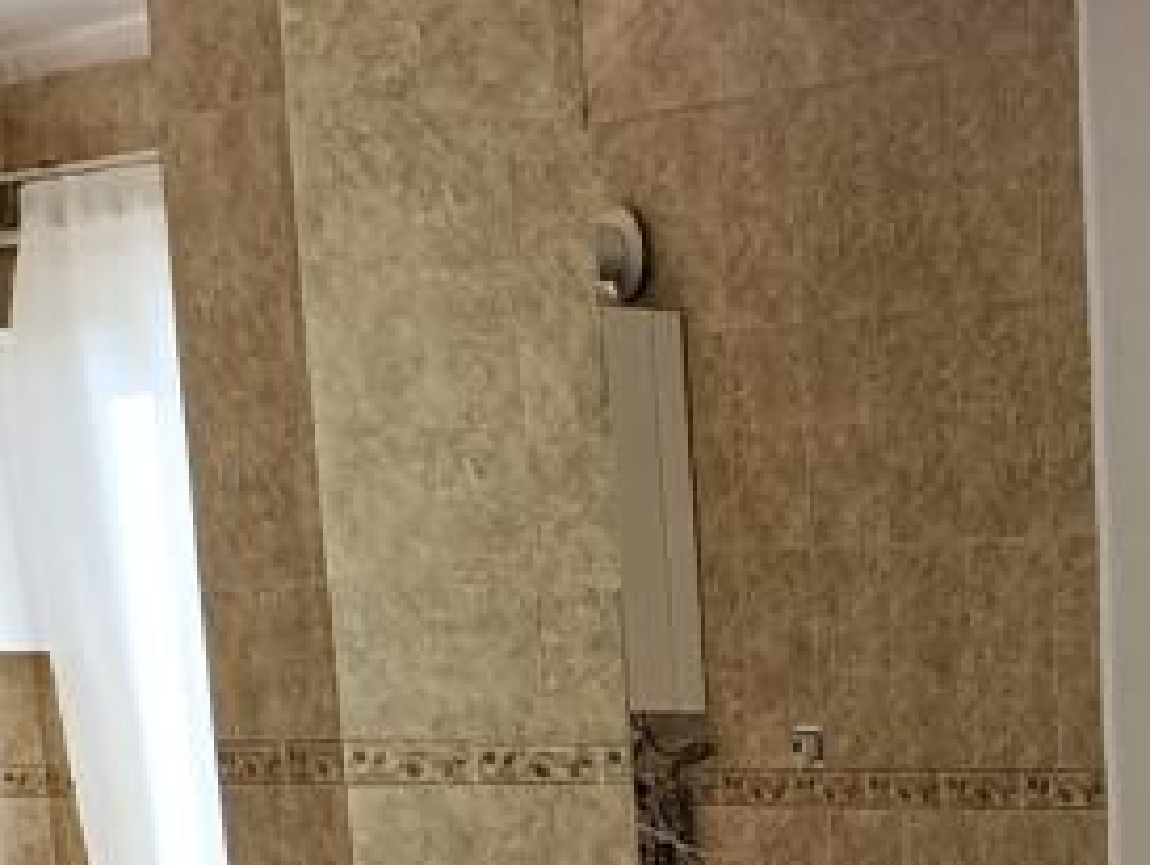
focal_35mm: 134
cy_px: 2238
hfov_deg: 14.0
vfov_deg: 9.5
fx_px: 4456
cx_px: 1582
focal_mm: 6.14
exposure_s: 1/100
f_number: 1.6
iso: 80
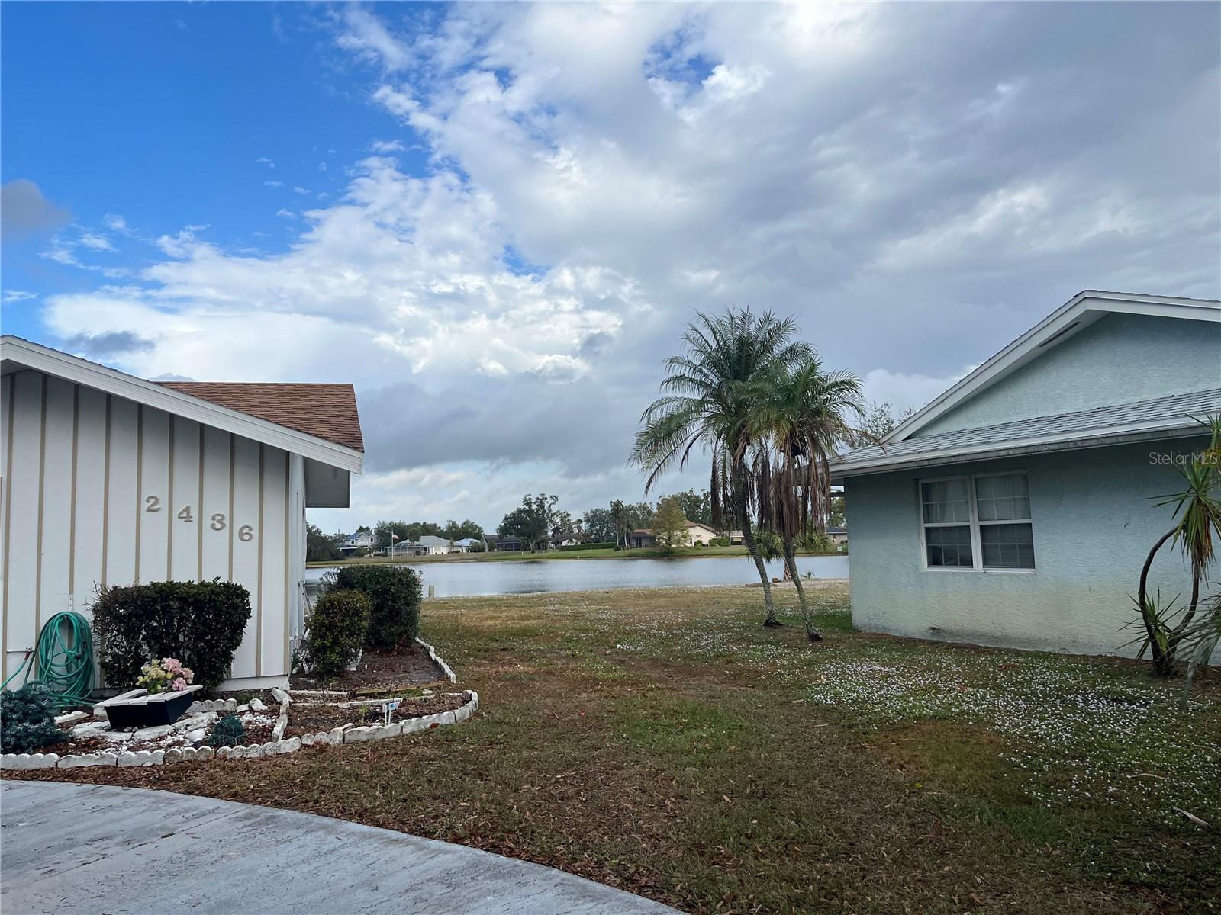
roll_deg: +2.7
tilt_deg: +7.1
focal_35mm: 26
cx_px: 610
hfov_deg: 67.3
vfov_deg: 53.1
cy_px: 458
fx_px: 917
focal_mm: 5.1
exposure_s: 1/3413
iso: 50
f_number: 1.6
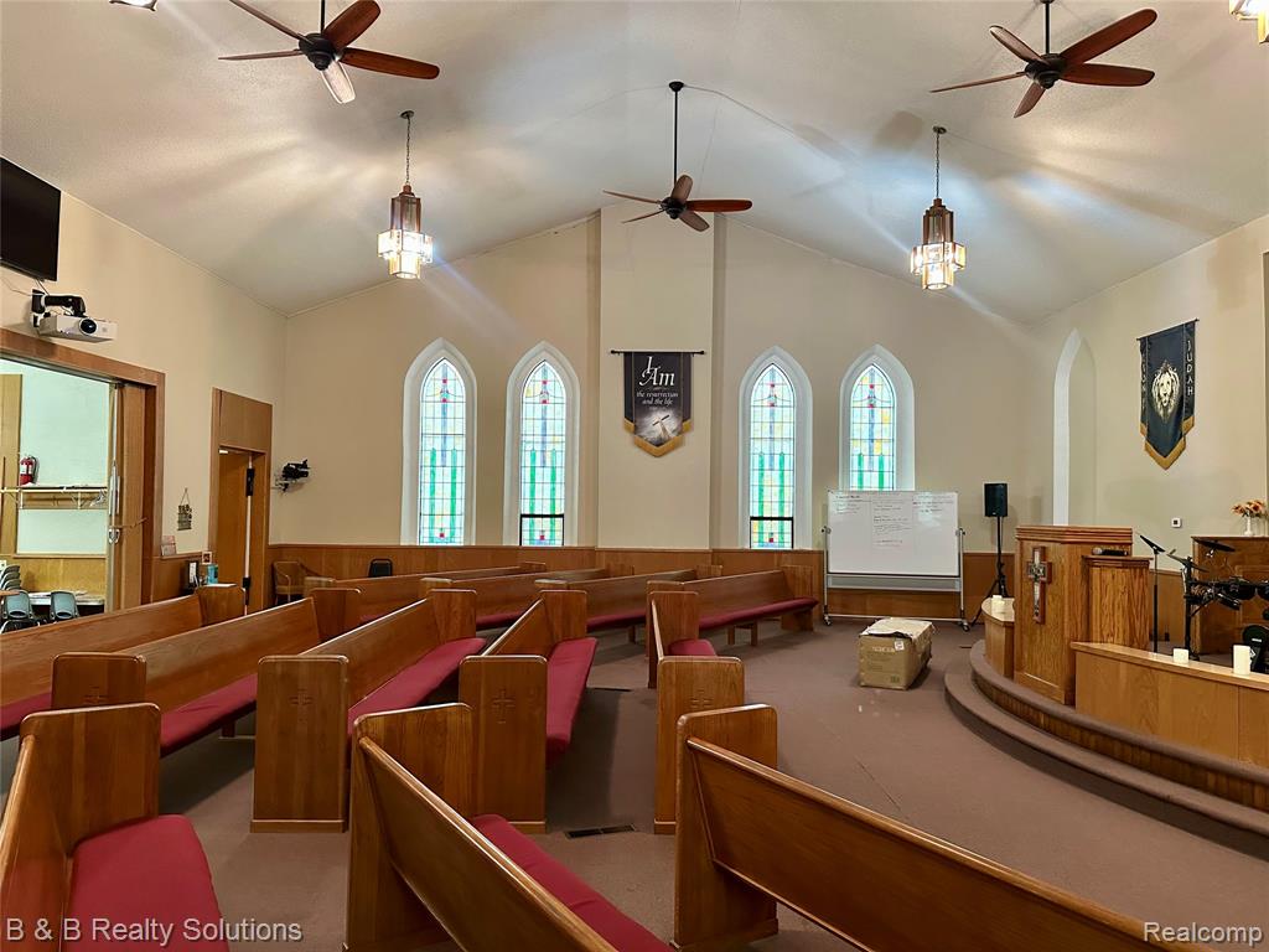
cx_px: 634
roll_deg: -0.7
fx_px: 880
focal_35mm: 24
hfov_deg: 71.6
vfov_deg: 56.8
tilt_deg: +2.4
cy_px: 476
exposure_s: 1/60
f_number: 1.78
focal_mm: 6.86
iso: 640
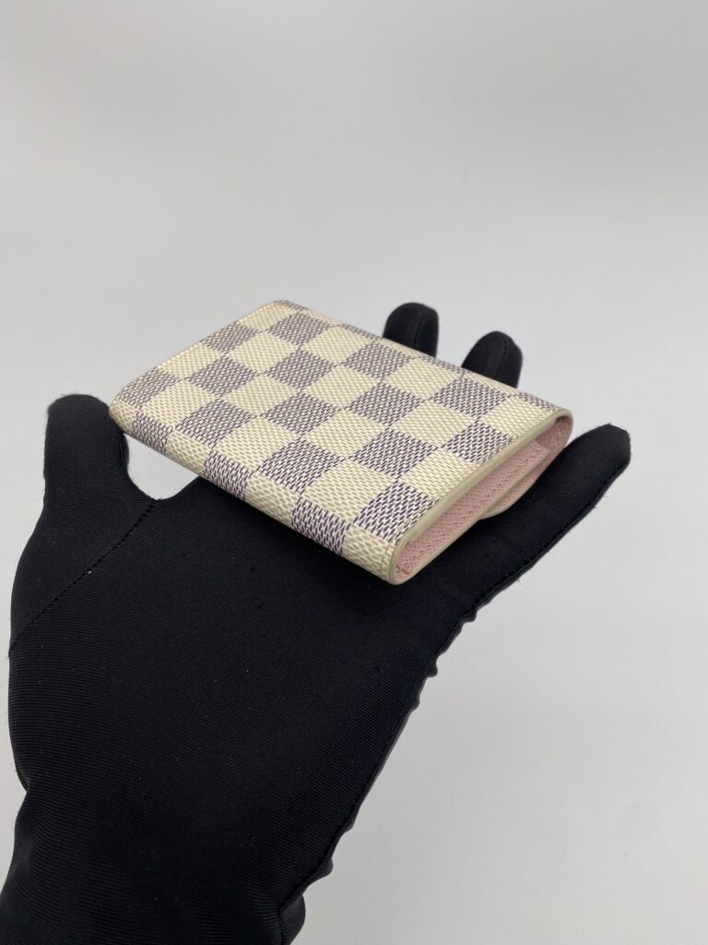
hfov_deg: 53.1
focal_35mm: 26
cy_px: 472
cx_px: 354
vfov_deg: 67.3
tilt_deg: -49.2
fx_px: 709
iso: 32
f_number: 1.8
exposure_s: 1/152
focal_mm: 4.25
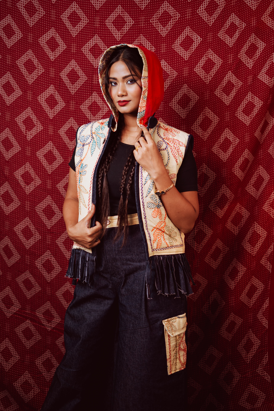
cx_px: 137
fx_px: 571
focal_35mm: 50
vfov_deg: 39.6
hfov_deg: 27.0
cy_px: 206
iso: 200
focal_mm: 50
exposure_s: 1/200
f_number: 1.8
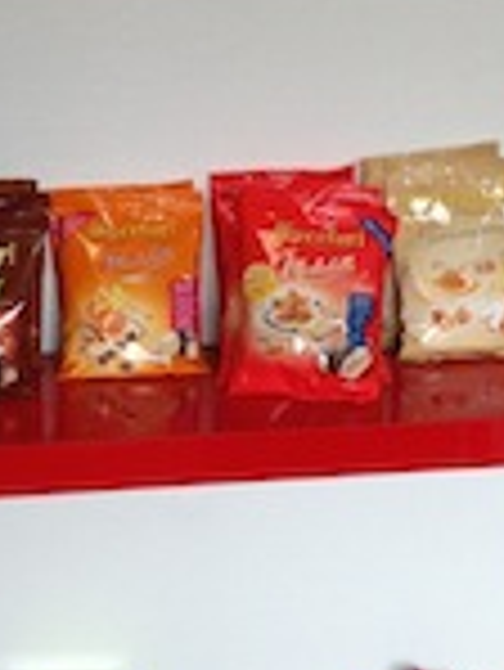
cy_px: -63
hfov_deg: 13.1
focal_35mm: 113
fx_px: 2191
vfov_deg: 16.9
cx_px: 191
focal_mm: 4.13
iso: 50
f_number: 2.4
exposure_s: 1/60
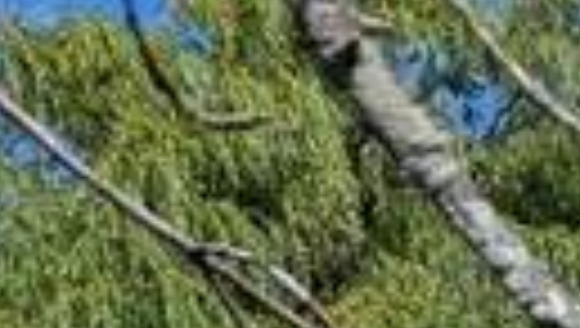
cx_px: 1540
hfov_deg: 9.0
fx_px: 3188
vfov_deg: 5.2
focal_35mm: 207
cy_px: 1285
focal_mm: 6.9
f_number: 1.68
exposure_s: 1/1312
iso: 21
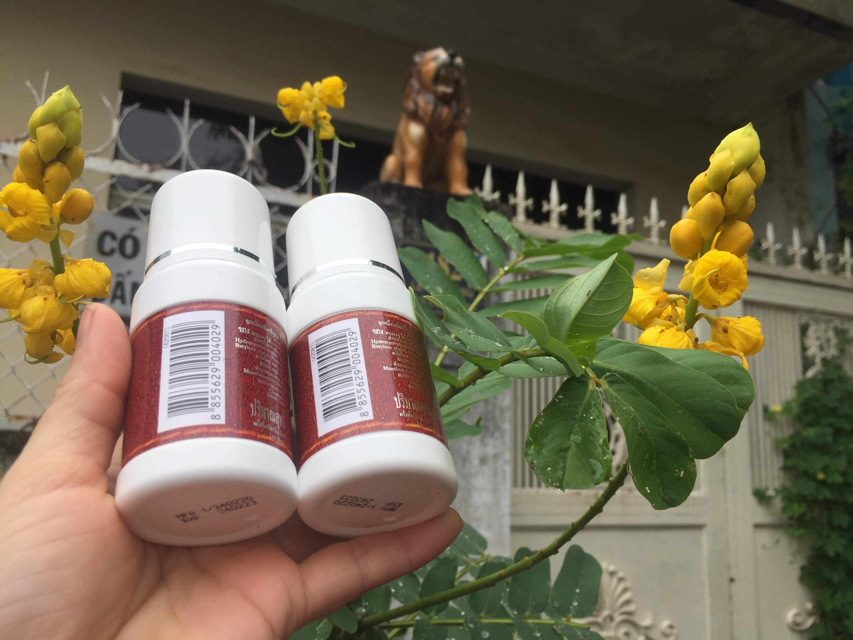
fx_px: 715
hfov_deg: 61.7
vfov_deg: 48.2
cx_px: 426
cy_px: 320
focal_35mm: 29
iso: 32
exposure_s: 1/1412
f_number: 2.2
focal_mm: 4.15
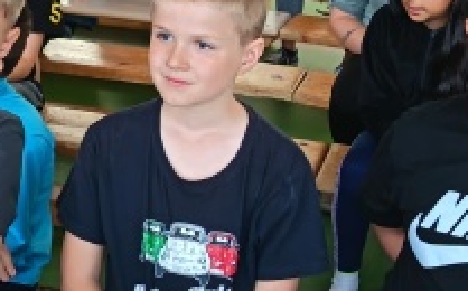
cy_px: 20
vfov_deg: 12.9
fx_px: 1274
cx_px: 199
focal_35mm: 100
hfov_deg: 20.8
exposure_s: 1/50
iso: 797
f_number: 1.75
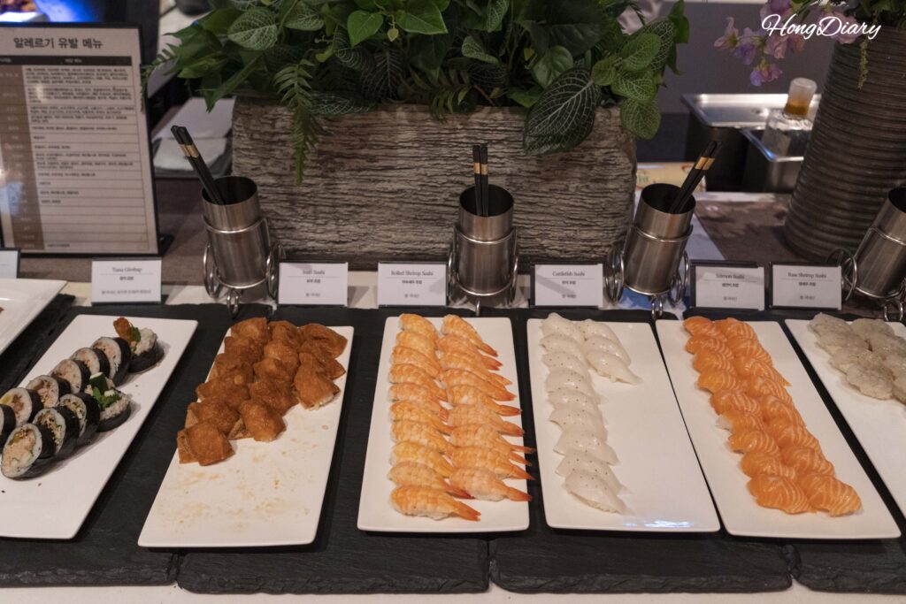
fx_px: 705
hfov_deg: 65.5
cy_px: 302
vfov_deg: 46.4
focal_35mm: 28
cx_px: 453
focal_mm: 28
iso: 3200
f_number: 4
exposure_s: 1/160
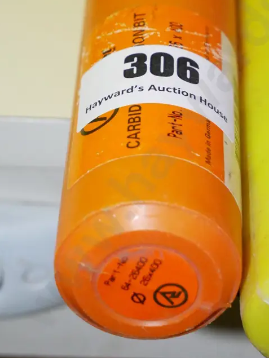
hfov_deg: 10.4
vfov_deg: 13.8
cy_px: 95
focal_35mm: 142
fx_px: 1470
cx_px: 207
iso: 3200
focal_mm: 44
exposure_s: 1/160
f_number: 5.6
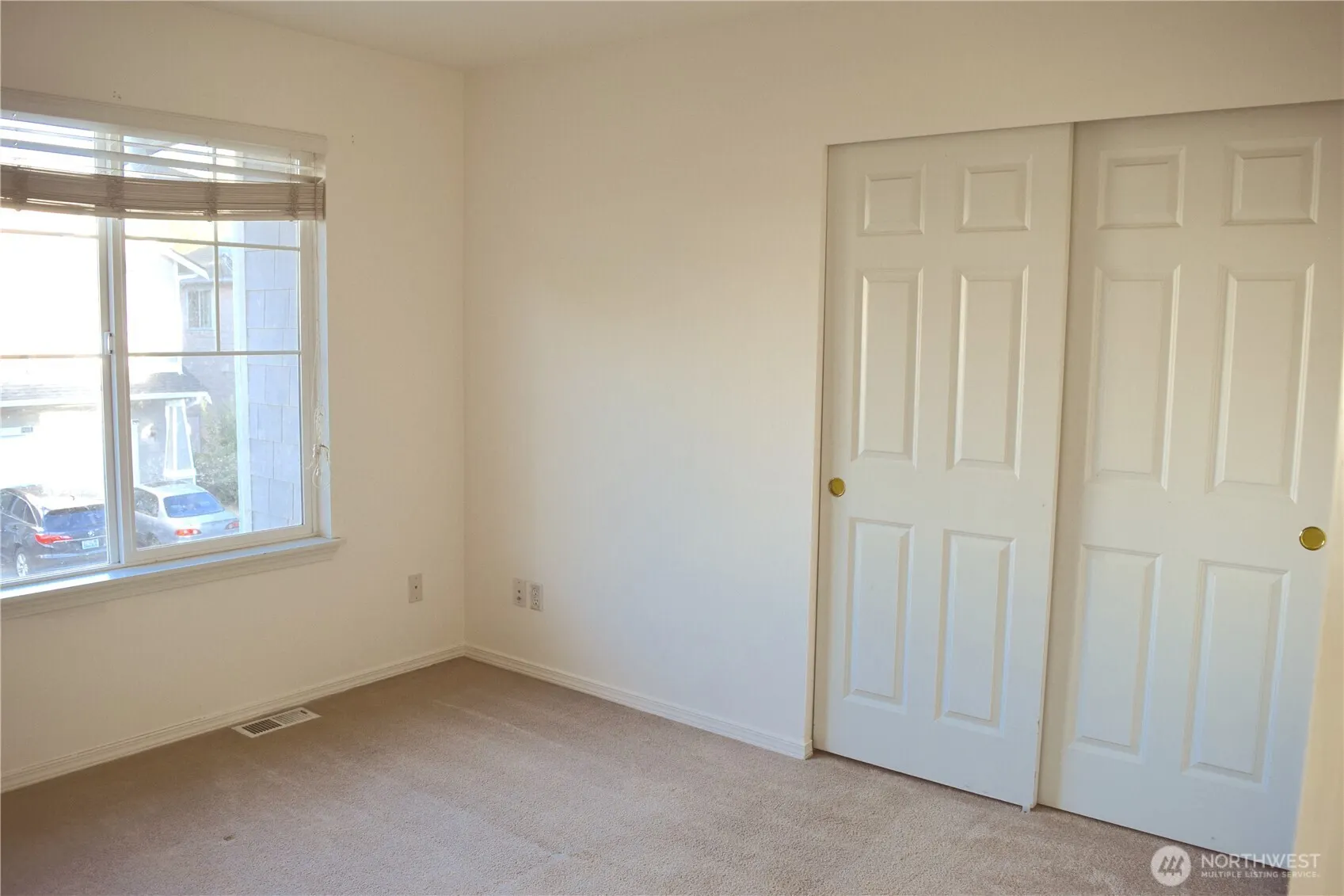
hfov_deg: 67.4
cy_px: 448
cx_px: 672
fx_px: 1008
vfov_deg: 47.9
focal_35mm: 27
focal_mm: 18
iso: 400
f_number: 5.6
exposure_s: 1/125
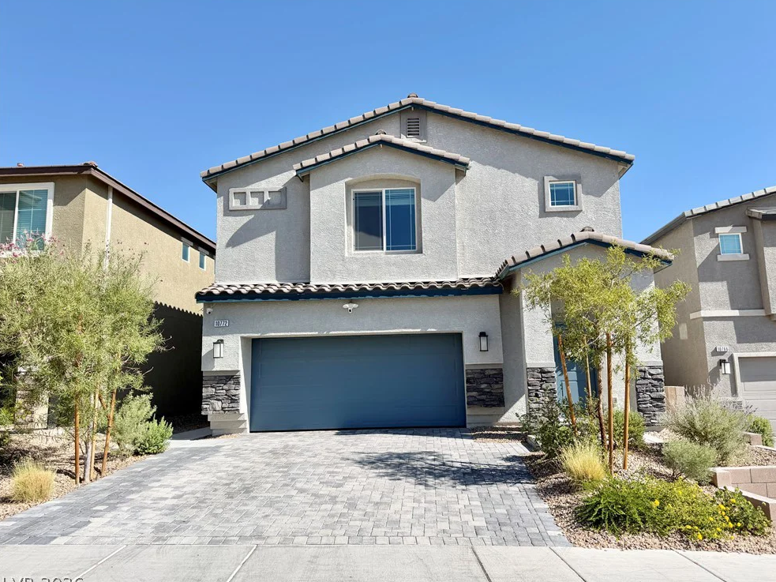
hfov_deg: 69.4
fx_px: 560
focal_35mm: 25
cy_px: 293
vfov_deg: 54.9
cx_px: 401
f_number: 1.78
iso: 80
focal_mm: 6.76
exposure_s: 1/5319
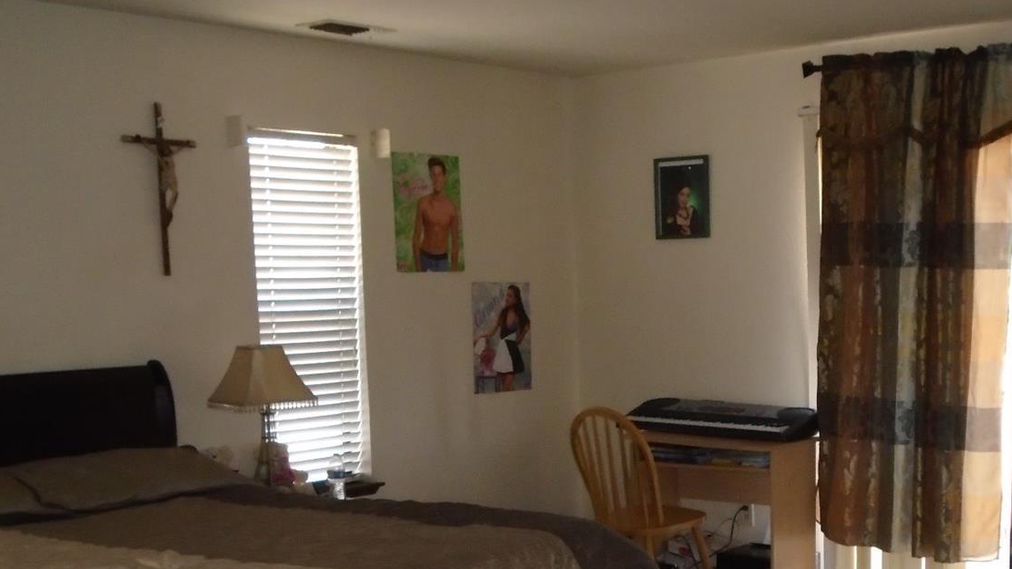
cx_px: 660
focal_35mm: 53
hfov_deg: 38.8
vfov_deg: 22.3
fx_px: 1422
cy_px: 473
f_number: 3.8
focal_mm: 6.4
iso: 400
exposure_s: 1/40
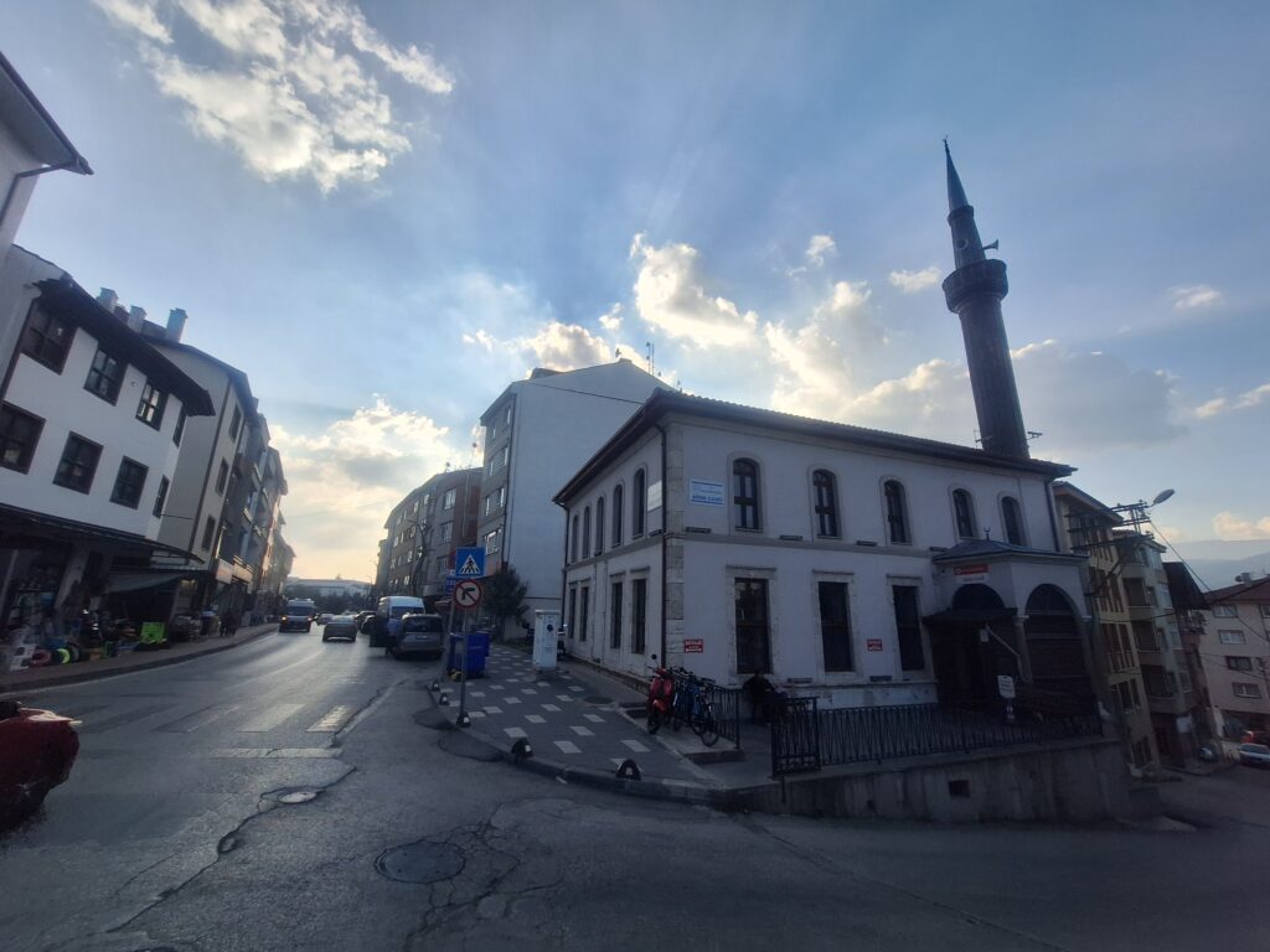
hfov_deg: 106.2
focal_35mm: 13
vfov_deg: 89.9
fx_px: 477
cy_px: 476
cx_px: 635
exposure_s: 1/2217
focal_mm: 1.74
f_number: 2.2
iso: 40
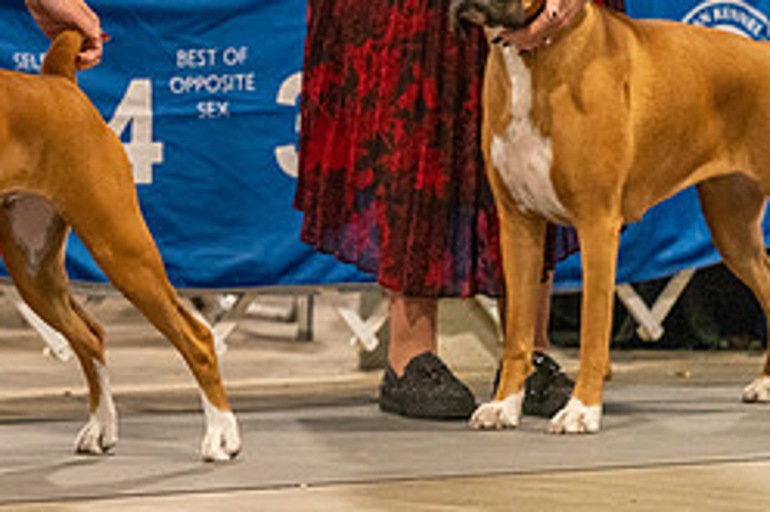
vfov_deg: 2.9
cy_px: -51
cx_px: -127
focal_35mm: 468
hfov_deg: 4.4
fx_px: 10003
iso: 6400
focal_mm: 200
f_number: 3.5
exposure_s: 1/250
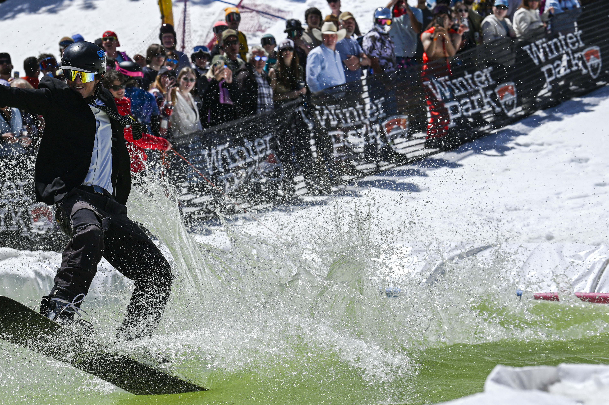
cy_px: 179
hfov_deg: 12.5
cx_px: 173
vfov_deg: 8.4
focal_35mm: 164
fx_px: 2772
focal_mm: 103
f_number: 5.6
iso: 100
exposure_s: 1/2000
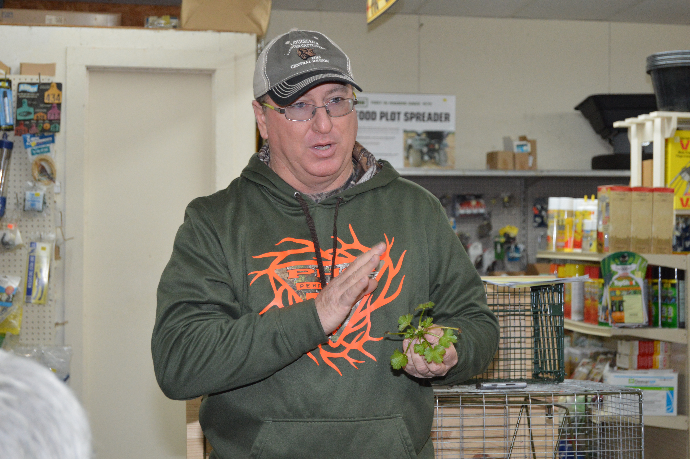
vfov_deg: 17.5
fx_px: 1494
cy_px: 230
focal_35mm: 78
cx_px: 345
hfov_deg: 26.0
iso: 1250
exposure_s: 1/60
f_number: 5.6
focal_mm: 52
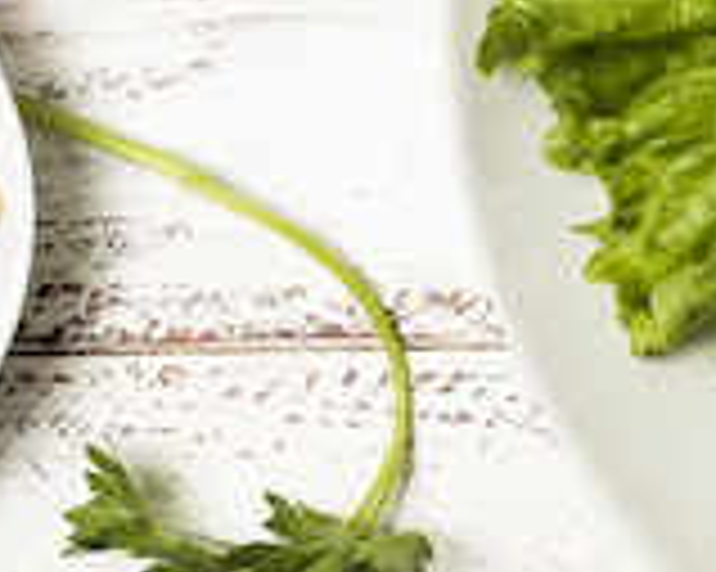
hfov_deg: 7.7
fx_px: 5238
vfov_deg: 6.2
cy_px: -101
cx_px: 1027
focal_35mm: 247
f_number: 8
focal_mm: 35
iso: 250
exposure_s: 1/160
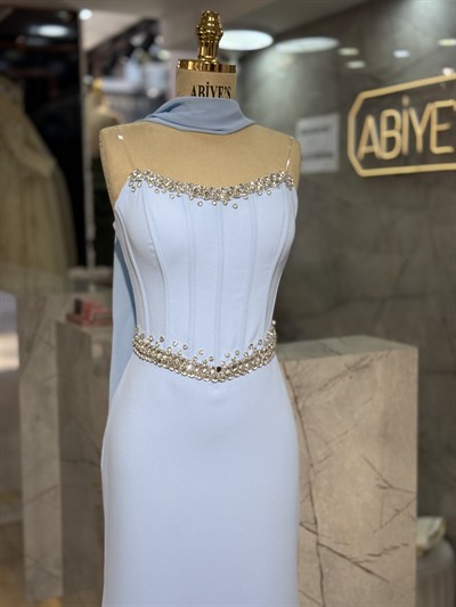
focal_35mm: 48
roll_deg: +0.7
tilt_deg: -7.1
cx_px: 228
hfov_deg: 30.3
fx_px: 843
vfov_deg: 39.6
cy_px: 304
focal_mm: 6.76
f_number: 1.78
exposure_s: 1/434
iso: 64
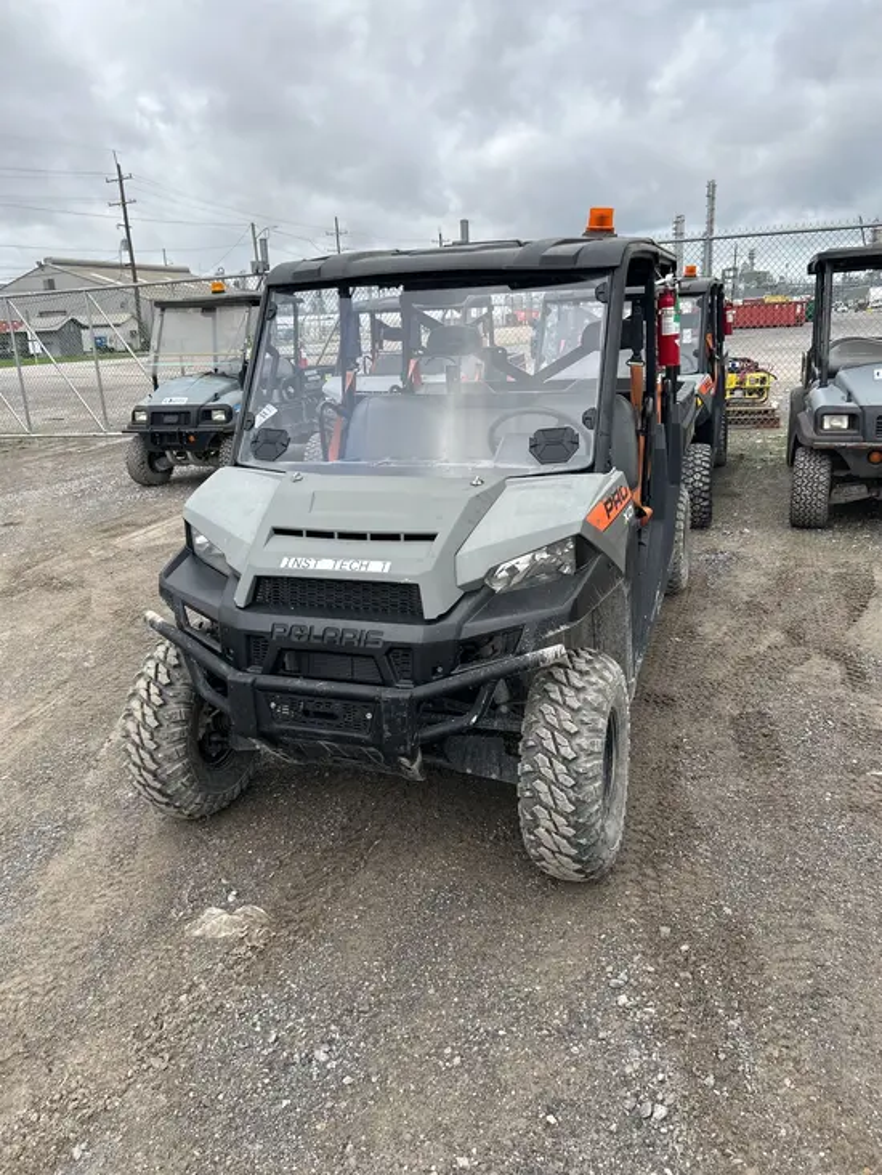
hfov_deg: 53.1
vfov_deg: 67.3
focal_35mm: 26
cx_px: 441
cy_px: 588
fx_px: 883
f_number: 1.5
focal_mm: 5.7
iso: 50
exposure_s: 1/820
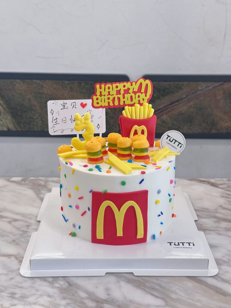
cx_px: 116
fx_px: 427
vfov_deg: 39.7
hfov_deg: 30.3
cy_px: 154
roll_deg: -0.3
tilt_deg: -19.9
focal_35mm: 48
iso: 160
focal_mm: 6.86
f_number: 1.78
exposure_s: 1/50
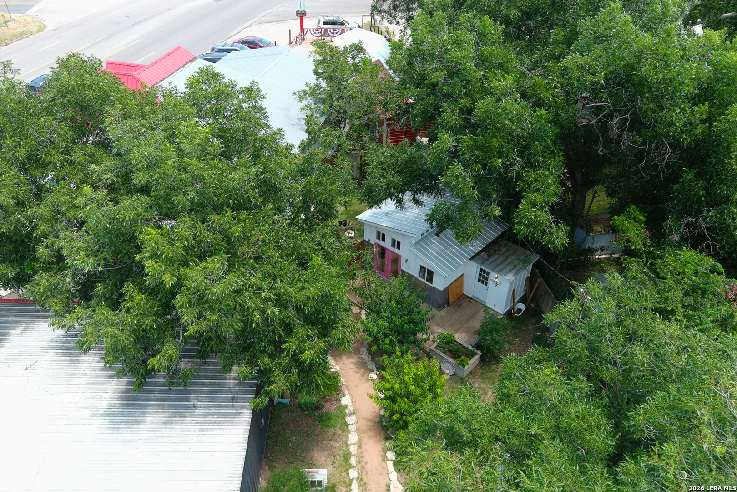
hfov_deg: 63.7
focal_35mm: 29
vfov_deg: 45.0
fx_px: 594
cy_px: 246
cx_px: 368
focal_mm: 10.6
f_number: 2.8
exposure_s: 1/240
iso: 100
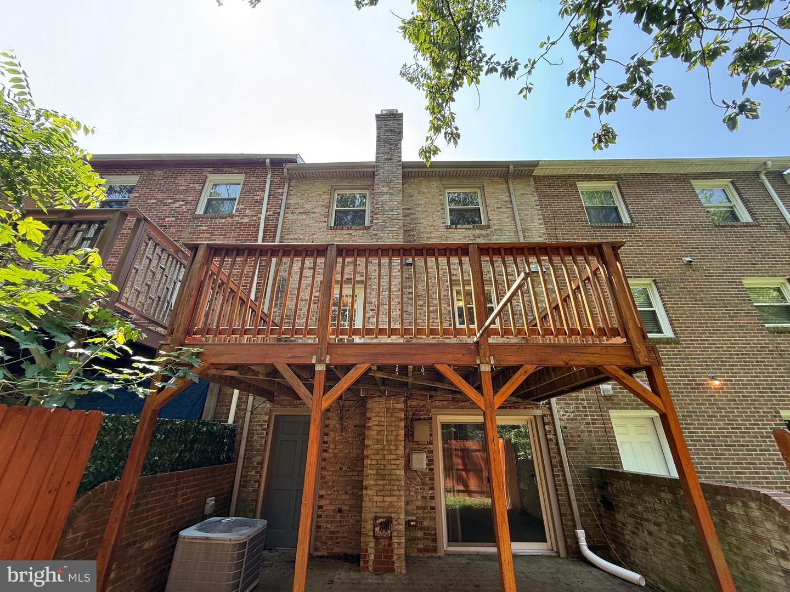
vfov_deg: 85.7
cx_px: 395
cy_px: 296
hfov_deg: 102.1
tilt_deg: +26.7
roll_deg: -0.6
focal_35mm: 14
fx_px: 320
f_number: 2.2
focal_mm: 2.22
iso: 50
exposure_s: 1/126
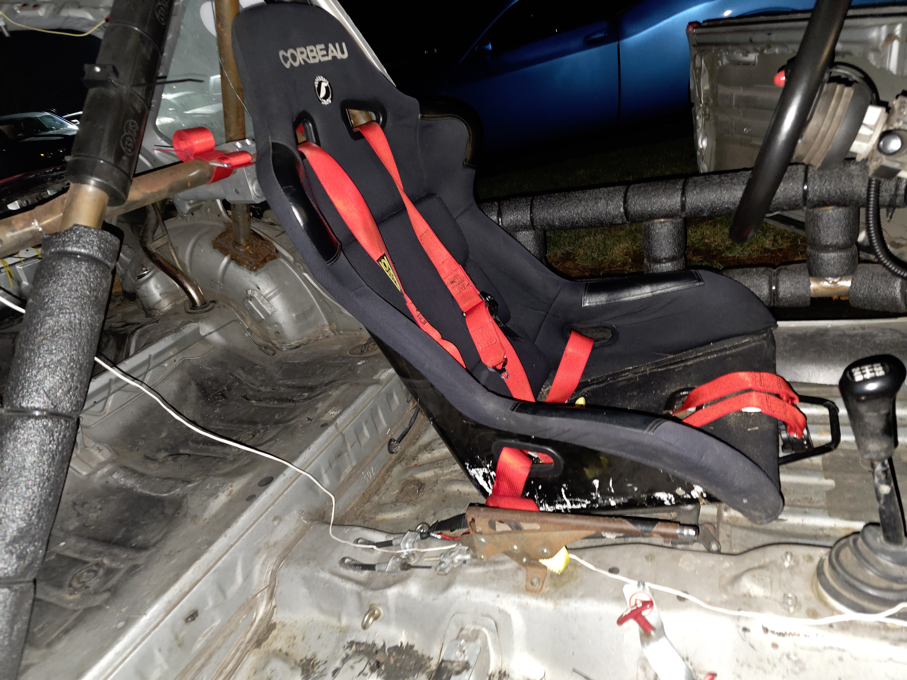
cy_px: 340
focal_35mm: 23
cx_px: 454
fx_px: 603
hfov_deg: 73.9
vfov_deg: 58.9
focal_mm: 6.3
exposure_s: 1/12
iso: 320
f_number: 1.7
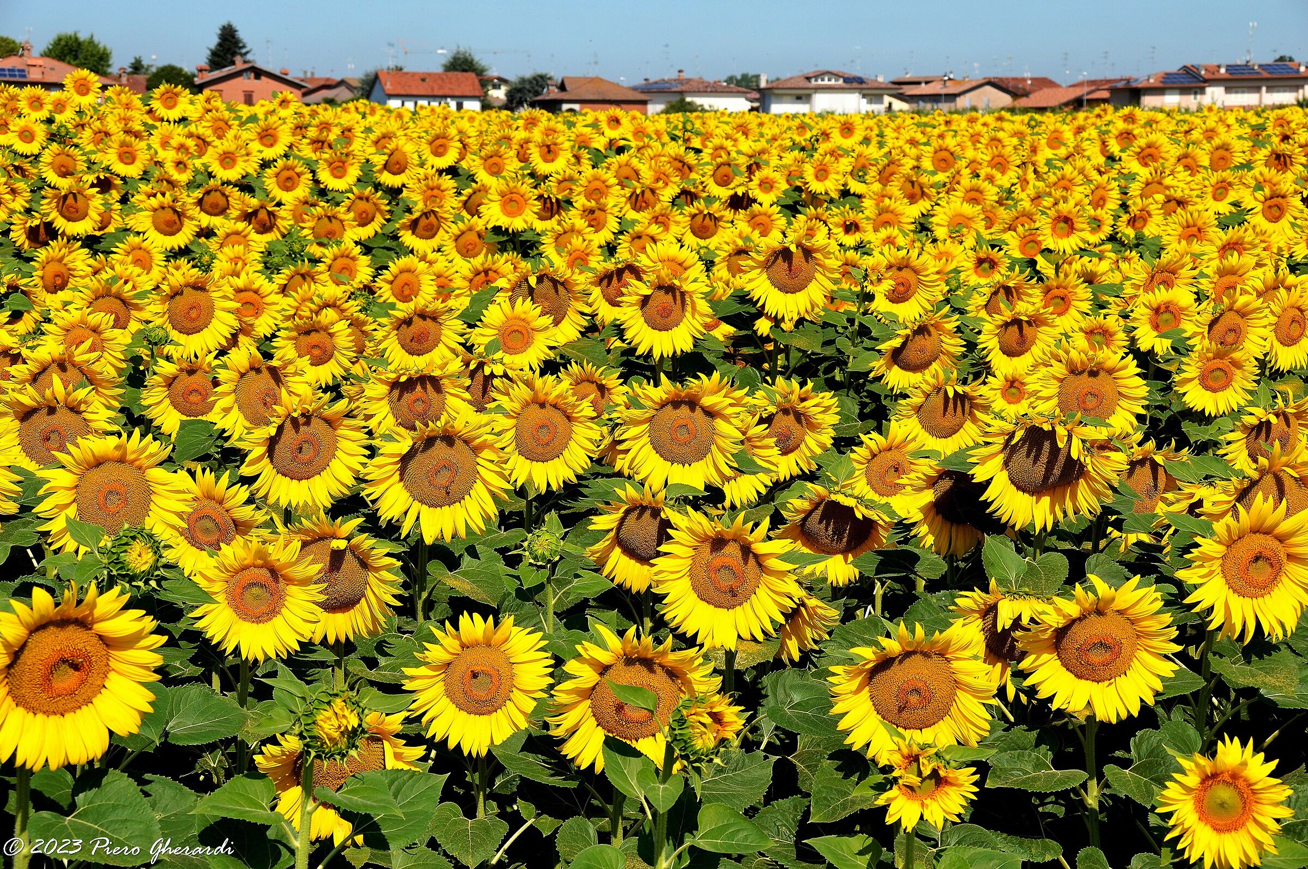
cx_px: 654
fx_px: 3049
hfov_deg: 24.2
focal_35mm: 84
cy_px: 434
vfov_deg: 16.2
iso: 200
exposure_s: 1/500
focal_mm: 56
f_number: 10
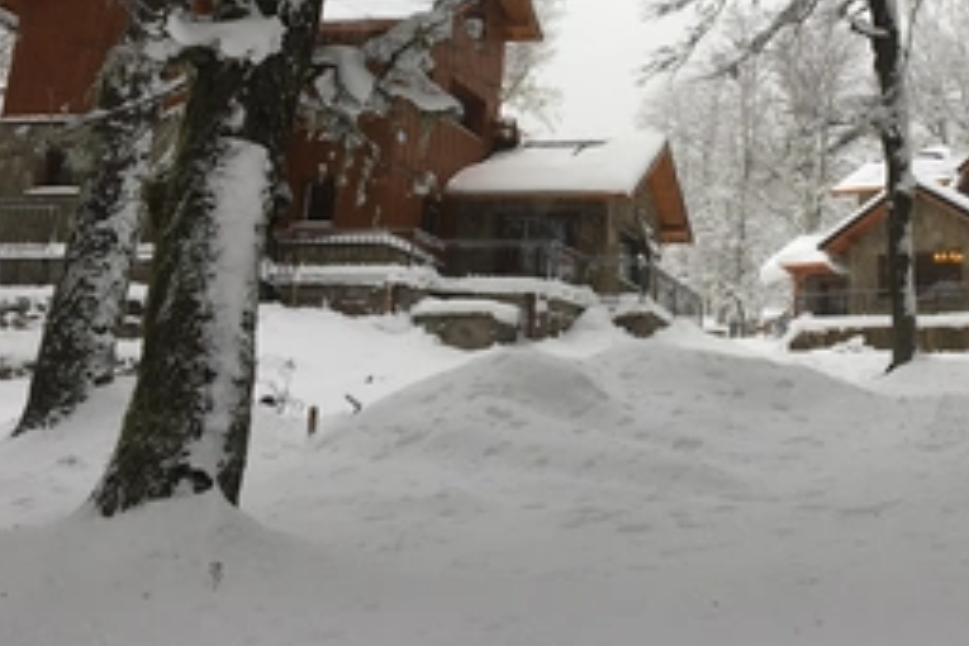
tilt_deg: +19.2
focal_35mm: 52
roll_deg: -2.6
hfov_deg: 37.5
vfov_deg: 25.1
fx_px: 1400
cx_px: 688
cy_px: 53
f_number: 2.2
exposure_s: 1/100
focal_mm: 4.15
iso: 25
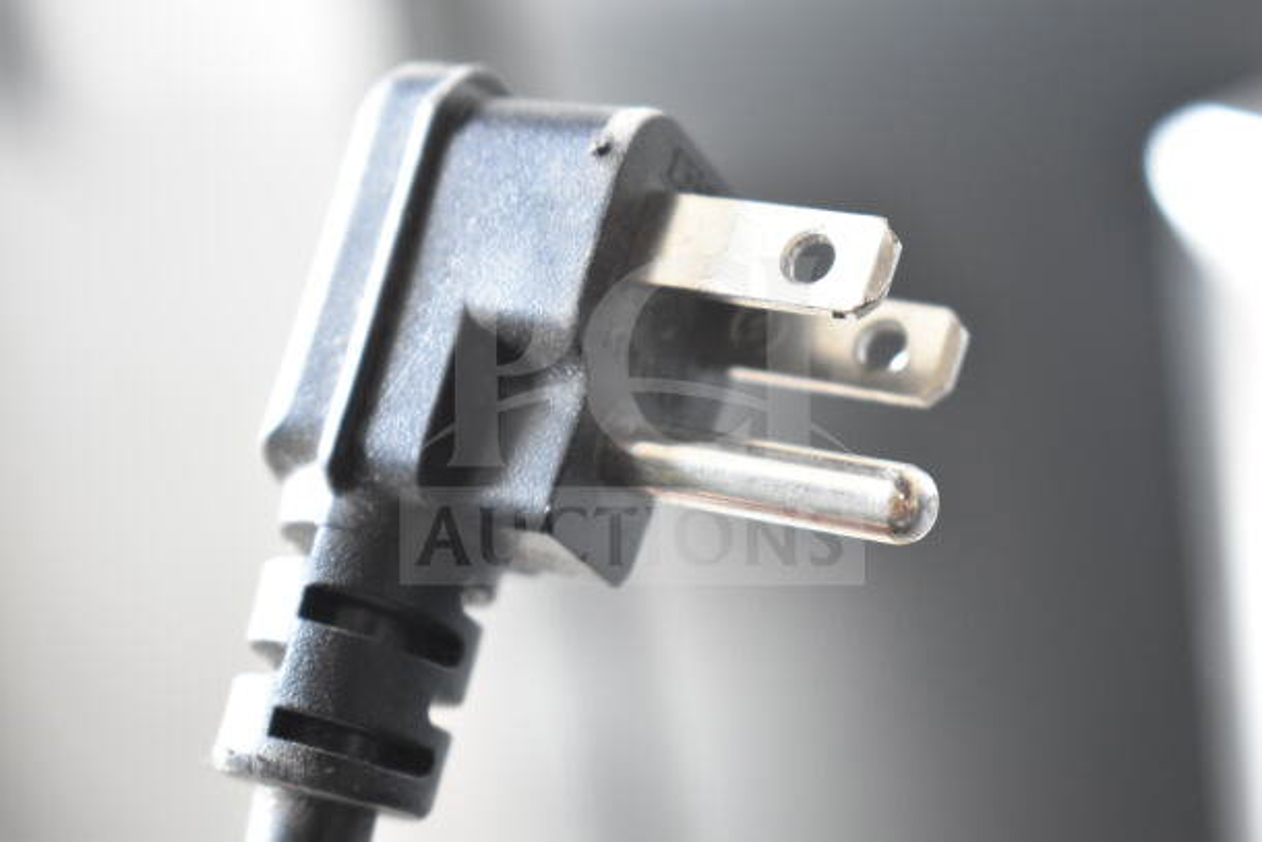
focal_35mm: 82
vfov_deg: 16.6
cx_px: 631
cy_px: 421
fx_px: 2893
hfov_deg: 24.6
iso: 3200
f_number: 5.6
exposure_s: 1/100
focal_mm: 55
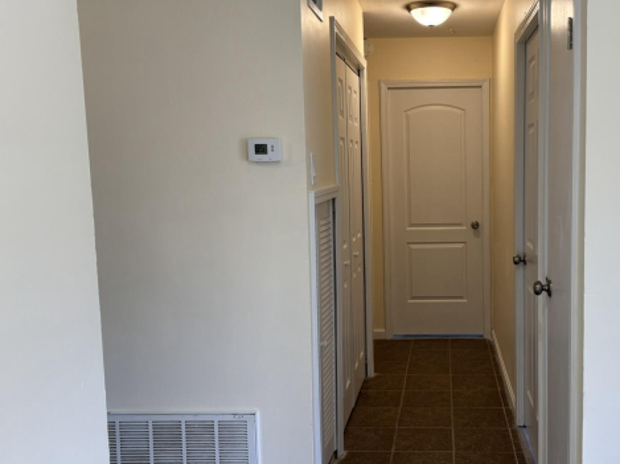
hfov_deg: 49.2
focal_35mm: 37
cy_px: 229
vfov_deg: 38.6
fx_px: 662
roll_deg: +0.8
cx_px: 418
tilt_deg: -5.9
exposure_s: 1/120
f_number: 1.6
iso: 64
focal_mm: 5.96
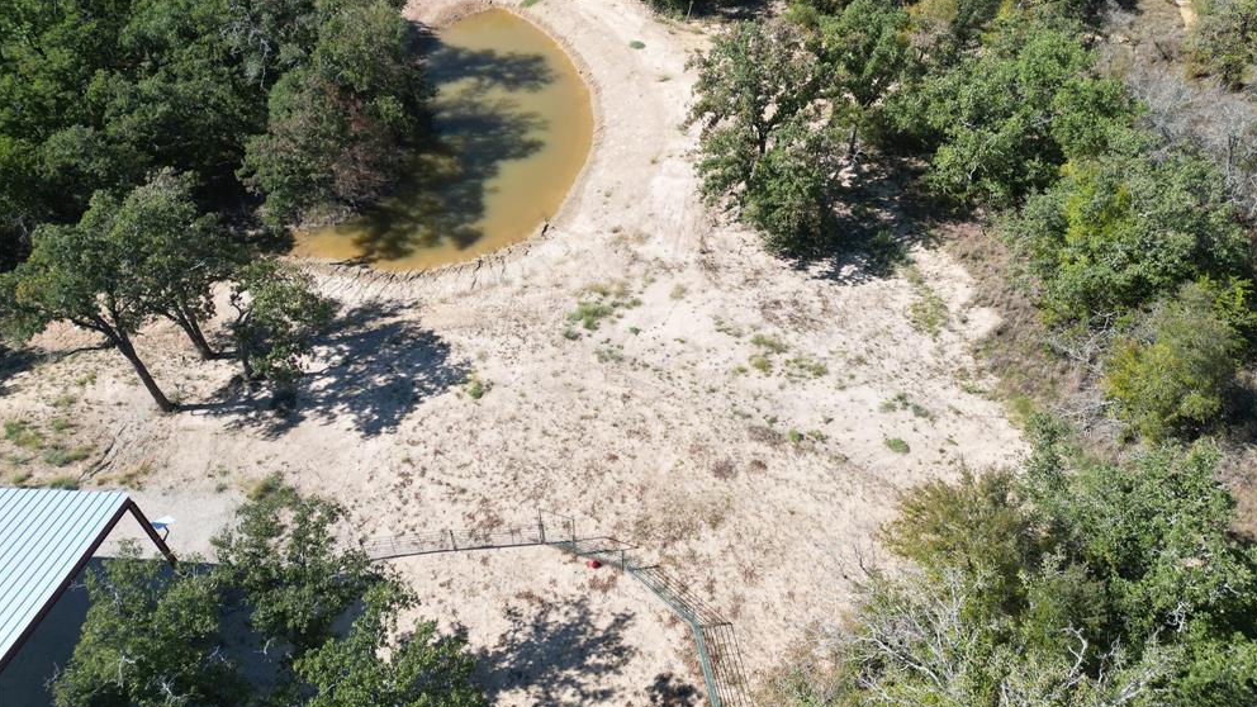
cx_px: 644
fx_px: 900
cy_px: 257
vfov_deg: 42.5
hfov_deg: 69.8
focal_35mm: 27
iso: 150
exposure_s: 1/2500
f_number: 1.7
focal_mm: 6.72
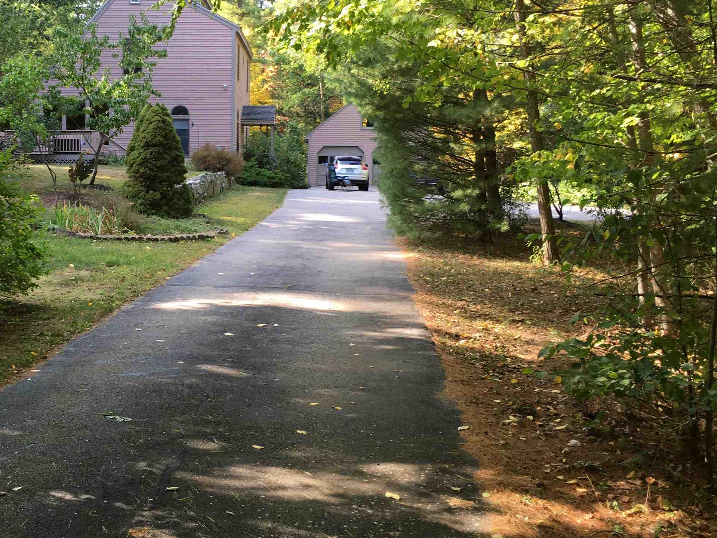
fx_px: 953
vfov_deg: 31.2
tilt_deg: +0.1
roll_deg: -0.8
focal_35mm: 46
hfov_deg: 40.5
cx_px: 215
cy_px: 171
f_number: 2.2
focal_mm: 4.15
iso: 32
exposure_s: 1/120
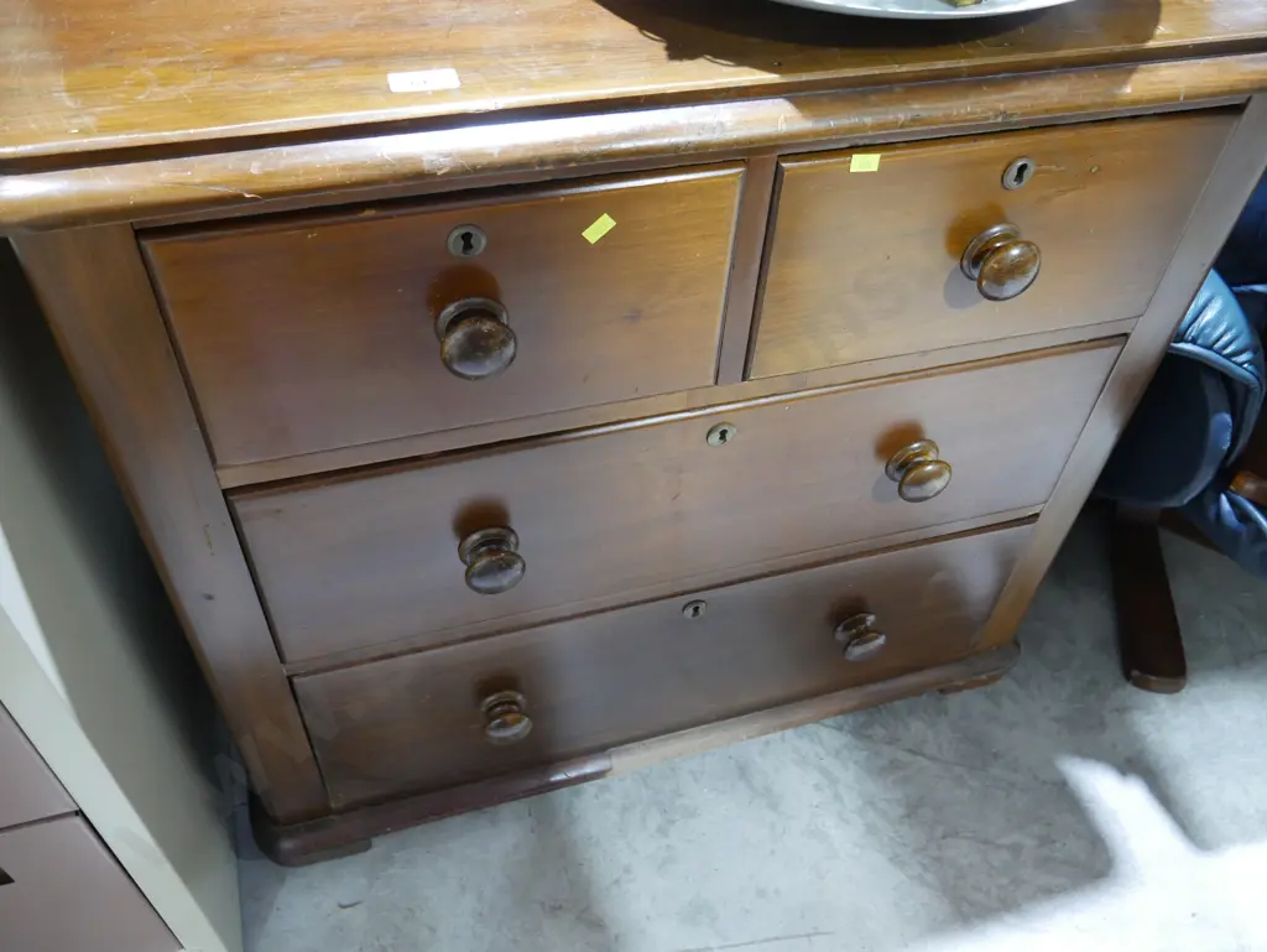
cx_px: 634
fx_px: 1025
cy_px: 476
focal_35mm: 28
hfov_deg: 63.4
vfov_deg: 49.8
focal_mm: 14
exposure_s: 1/60
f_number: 4
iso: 2000
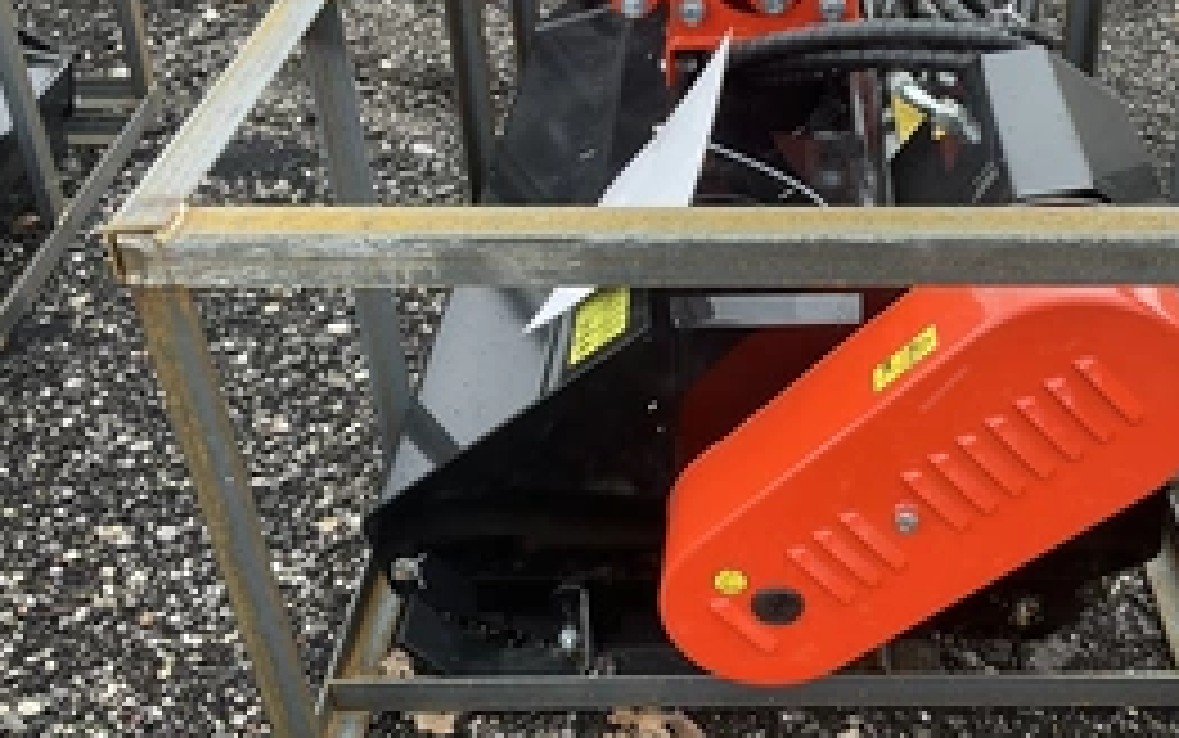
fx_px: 1511
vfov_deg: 27.4
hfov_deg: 42.2
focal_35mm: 47
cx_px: 765
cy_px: 292
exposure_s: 1/122
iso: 32
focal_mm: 3
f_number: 1.8
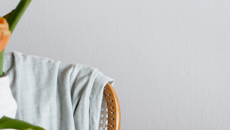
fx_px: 1082
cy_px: -211
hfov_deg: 10.4
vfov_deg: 6.4
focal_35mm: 177
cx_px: -334
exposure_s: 1/4
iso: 100
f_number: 5.6
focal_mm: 31.6
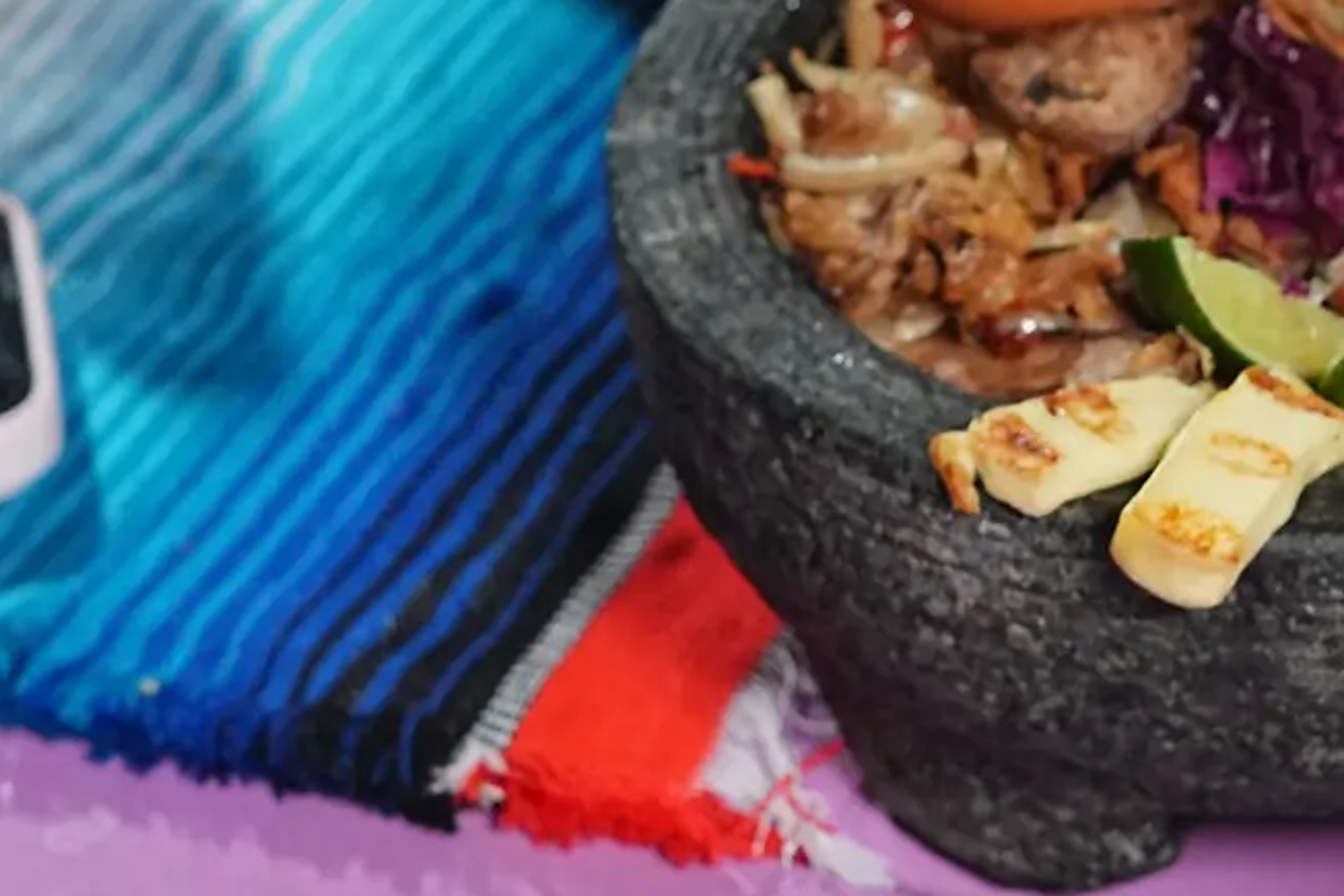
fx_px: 6870
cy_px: 172
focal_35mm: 184
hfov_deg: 11.1
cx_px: 1317
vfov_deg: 7.5
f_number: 4.5
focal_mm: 50
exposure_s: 1/90
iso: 2500
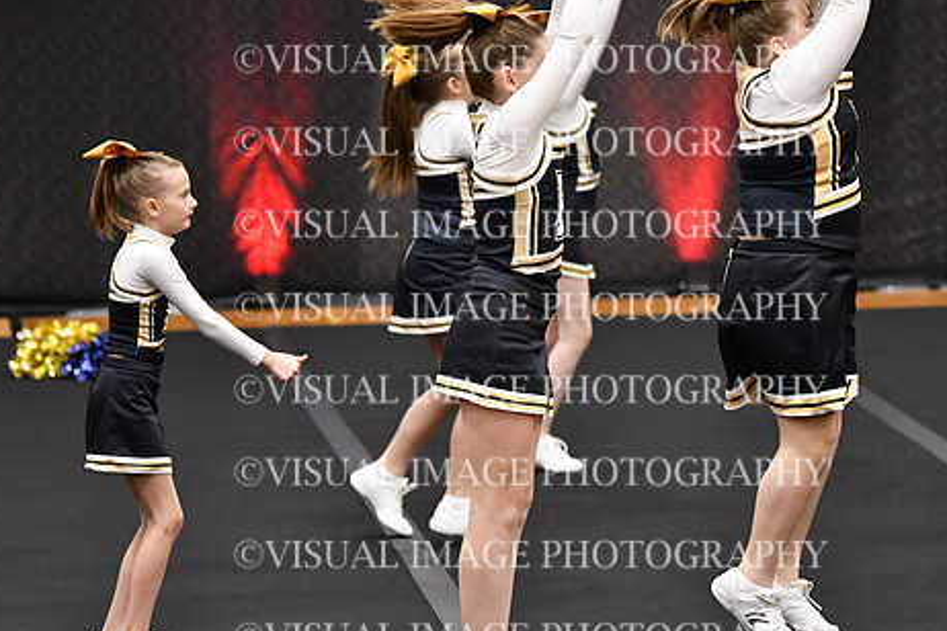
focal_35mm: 245
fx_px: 6444
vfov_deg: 5.6
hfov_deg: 8.4
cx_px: 531
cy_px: 265
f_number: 2.8
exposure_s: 1/800
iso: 5000
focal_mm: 130
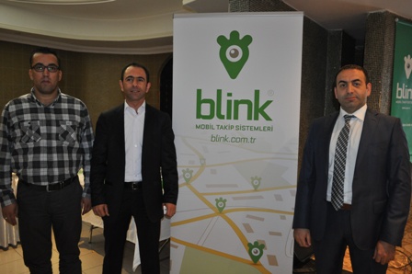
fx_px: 343
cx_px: 206
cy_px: 137
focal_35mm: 30
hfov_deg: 62.0
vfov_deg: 43.5
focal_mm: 20
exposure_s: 1/60
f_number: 3.8
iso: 800
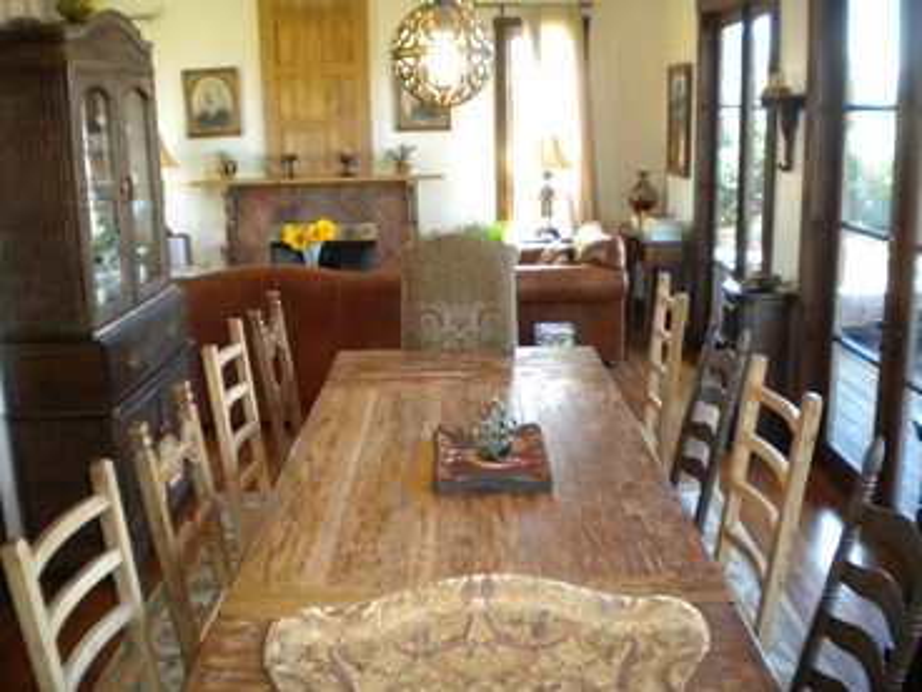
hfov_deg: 52.6
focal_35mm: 35
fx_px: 932
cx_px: 461
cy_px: 346
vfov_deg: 40.7
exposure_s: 1/31
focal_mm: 6.3
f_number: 3.1
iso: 400
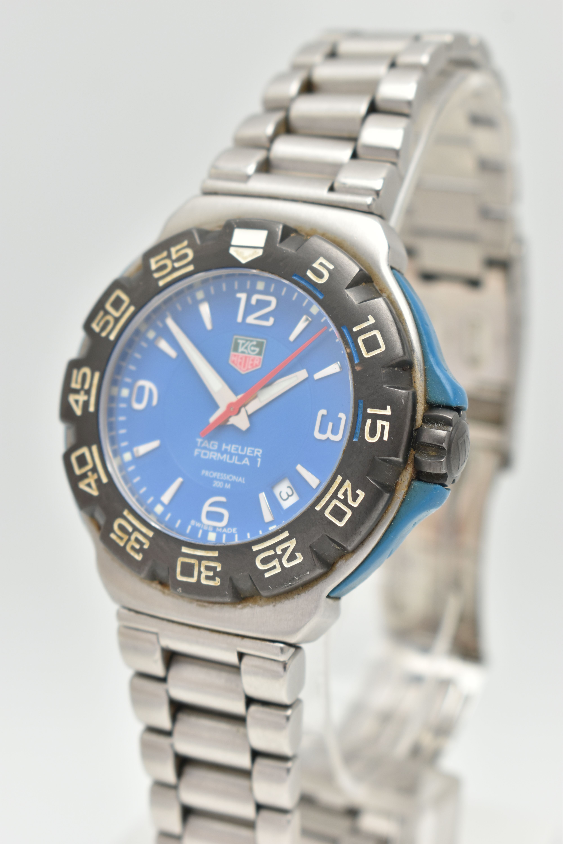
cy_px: 422
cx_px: 282
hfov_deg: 16.6
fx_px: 1935
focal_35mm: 82
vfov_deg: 24.6
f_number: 8
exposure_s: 1/100
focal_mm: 55
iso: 200
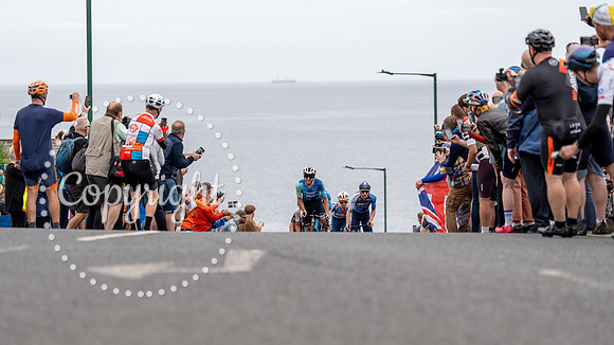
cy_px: 198
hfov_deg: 14.1
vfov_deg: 8.0
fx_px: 2475
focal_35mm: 152
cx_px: 307
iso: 320
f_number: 3.5
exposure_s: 1/1000
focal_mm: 145
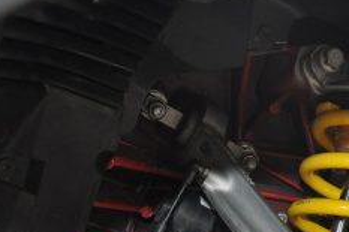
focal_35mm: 75
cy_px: 254
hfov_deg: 26.6
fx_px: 727
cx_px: 268
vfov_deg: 17.5
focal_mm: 22
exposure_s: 1/60
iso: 800
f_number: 3.8
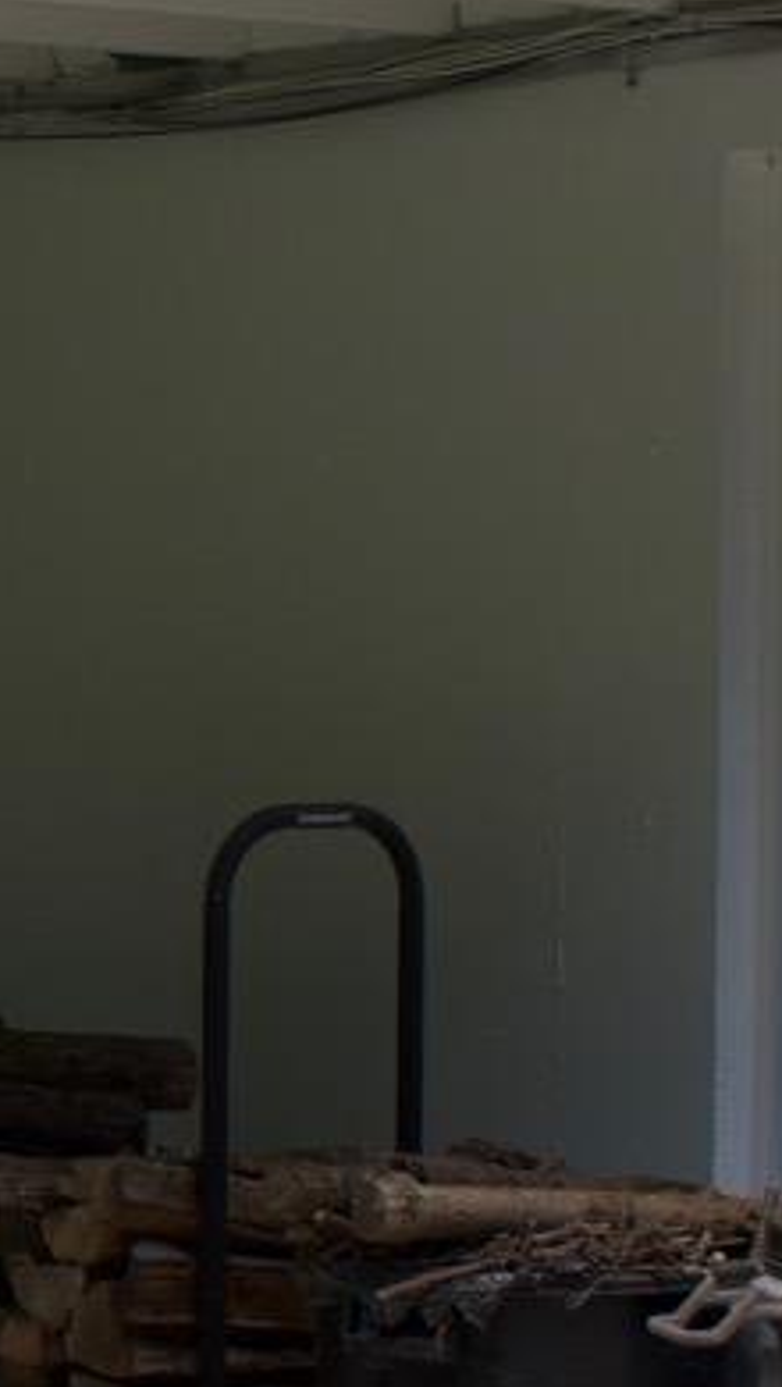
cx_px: -1091
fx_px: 6216
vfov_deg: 12.7
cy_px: 669
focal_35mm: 169
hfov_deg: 6.8
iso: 180
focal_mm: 28
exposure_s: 1/250
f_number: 8
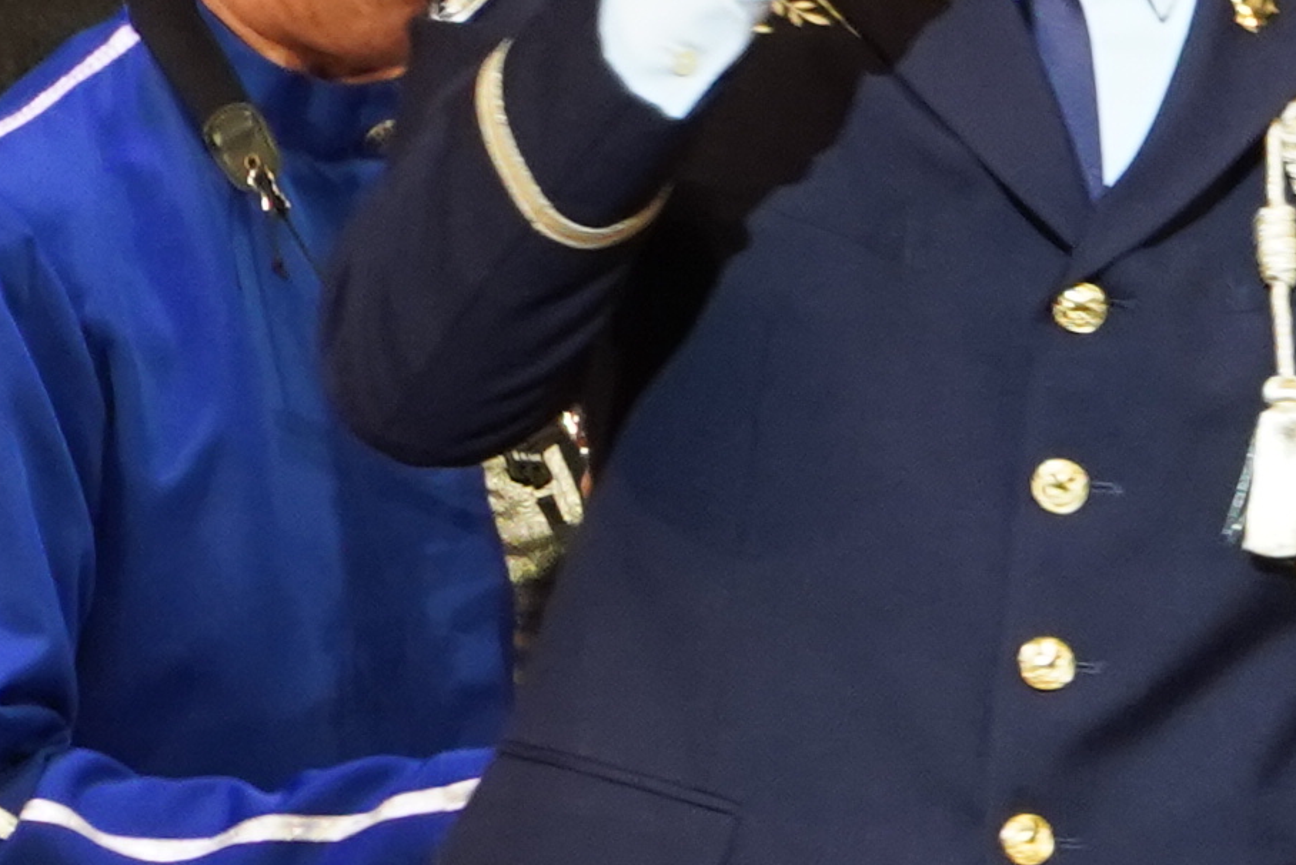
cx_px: 1846
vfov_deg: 0.7
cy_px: 477
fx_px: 70218
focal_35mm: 1950
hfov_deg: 1.1
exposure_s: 1/80
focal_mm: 300
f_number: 11
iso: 2500
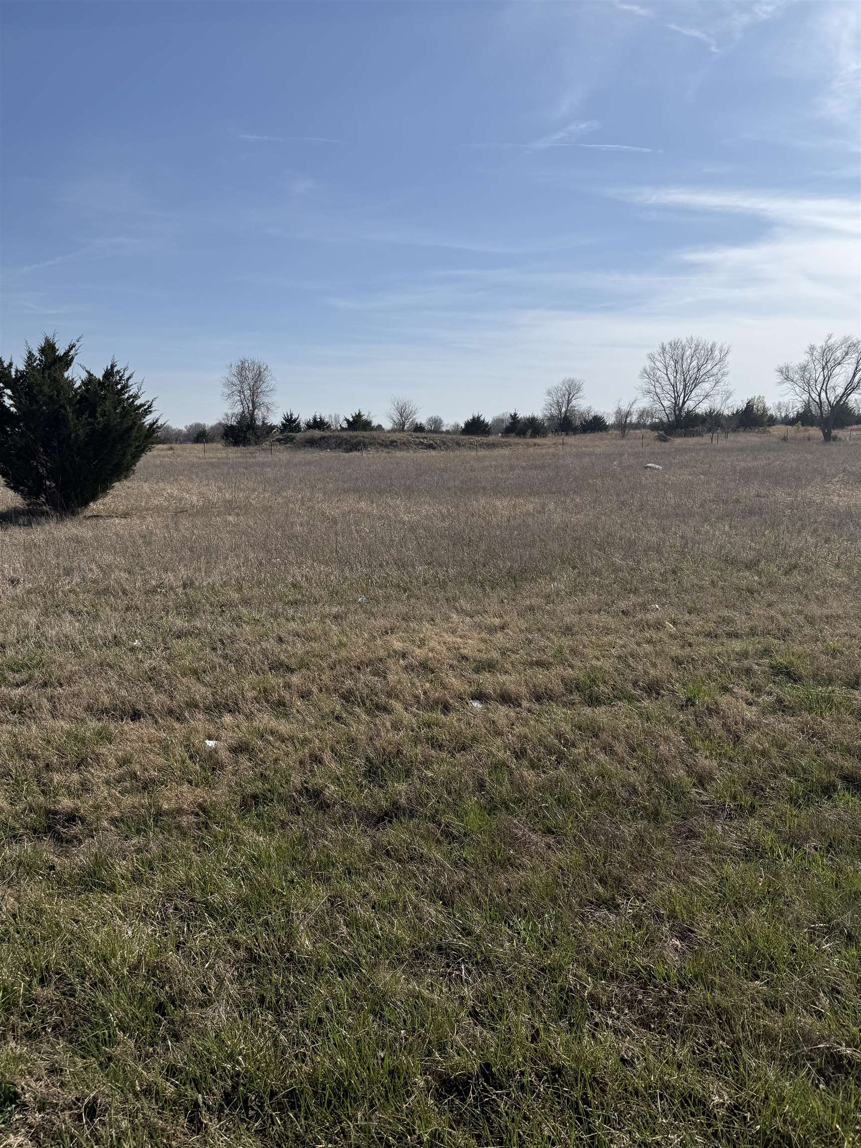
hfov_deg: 56.8
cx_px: 430
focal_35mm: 24
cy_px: 574
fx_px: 796
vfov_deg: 71.6
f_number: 1.78
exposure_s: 1/9091
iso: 80
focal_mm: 6.76
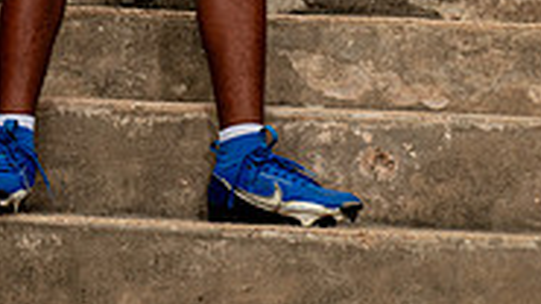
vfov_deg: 9.2
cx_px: 155
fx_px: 1750
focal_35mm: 122
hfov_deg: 17.5
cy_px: -342
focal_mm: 48
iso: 125
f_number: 7.1
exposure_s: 1/400
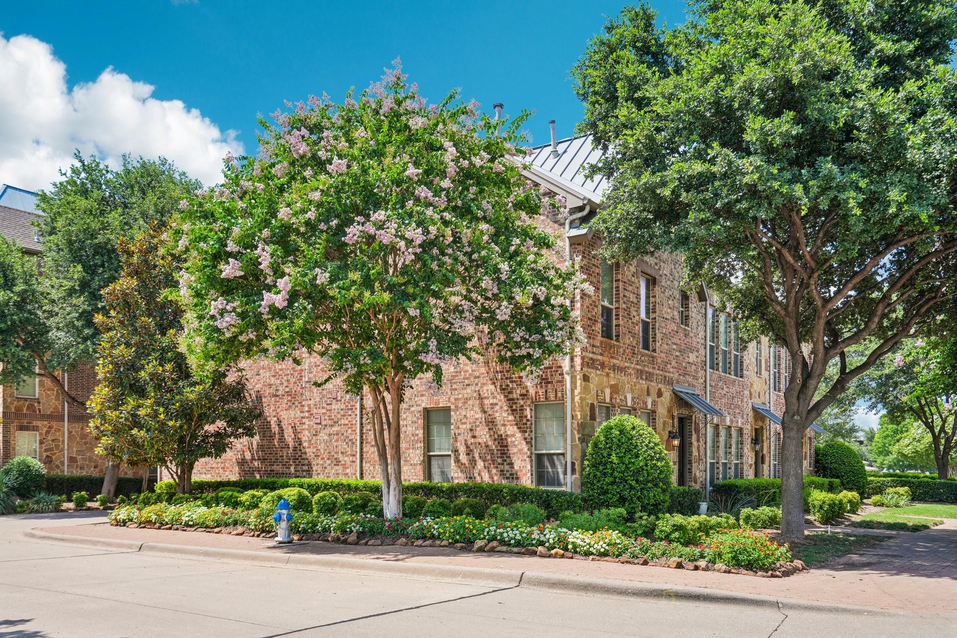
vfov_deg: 45.0
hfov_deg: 63.7
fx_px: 771
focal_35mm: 29
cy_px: 319
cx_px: 478
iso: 100
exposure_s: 1/125
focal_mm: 29
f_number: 8
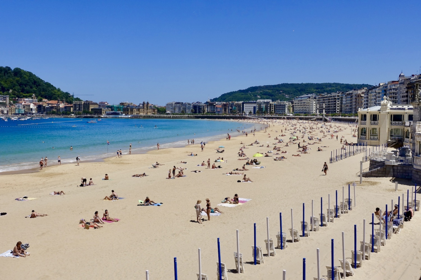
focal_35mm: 33
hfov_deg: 57.2
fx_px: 386
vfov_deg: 40.0
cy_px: 140
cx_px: 210
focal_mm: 12.2
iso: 125
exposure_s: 1/160
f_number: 5.6
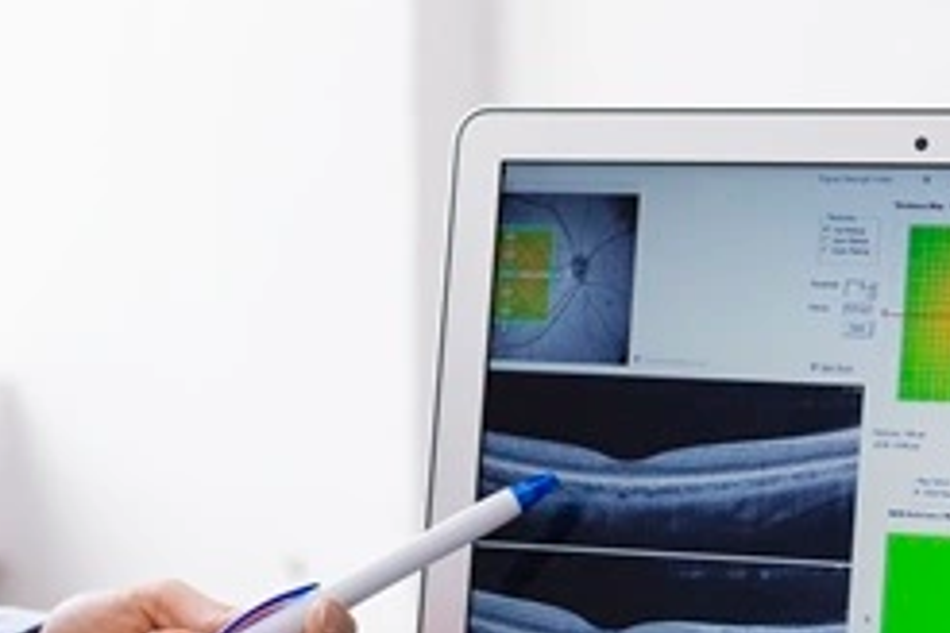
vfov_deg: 11.2
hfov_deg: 16.8
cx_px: 618
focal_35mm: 122
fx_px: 3219
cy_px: 454
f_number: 3.5
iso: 320
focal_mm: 50
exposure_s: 1/200
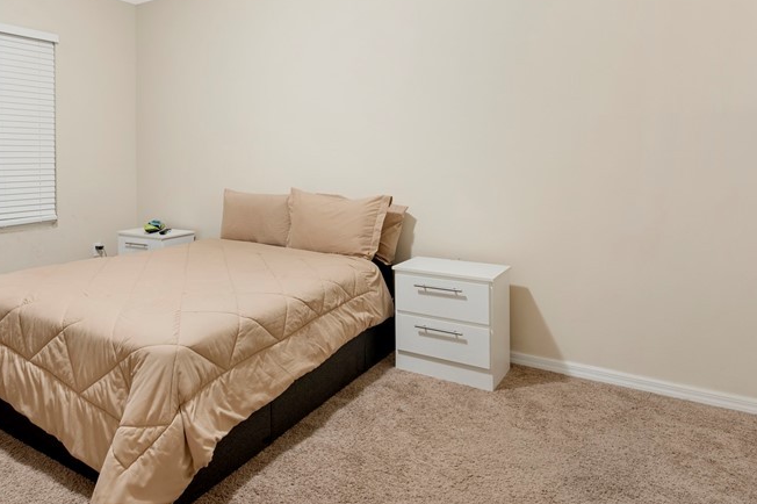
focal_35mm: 25
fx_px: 525
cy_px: 161
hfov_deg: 69.9
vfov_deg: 50.2
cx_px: 264
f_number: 8
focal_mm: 15
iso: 100
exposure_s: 2.5
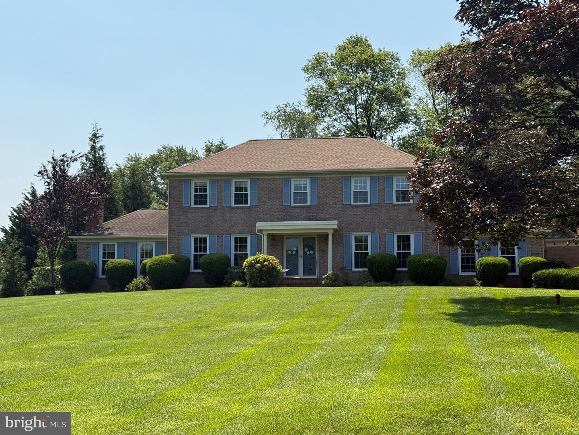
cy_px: 218
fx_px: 803
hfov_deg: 39.7
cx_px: 290
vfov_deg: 30.3
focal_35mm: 48
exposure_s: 1/6024
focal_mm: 6.76
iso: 100
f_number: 1.78
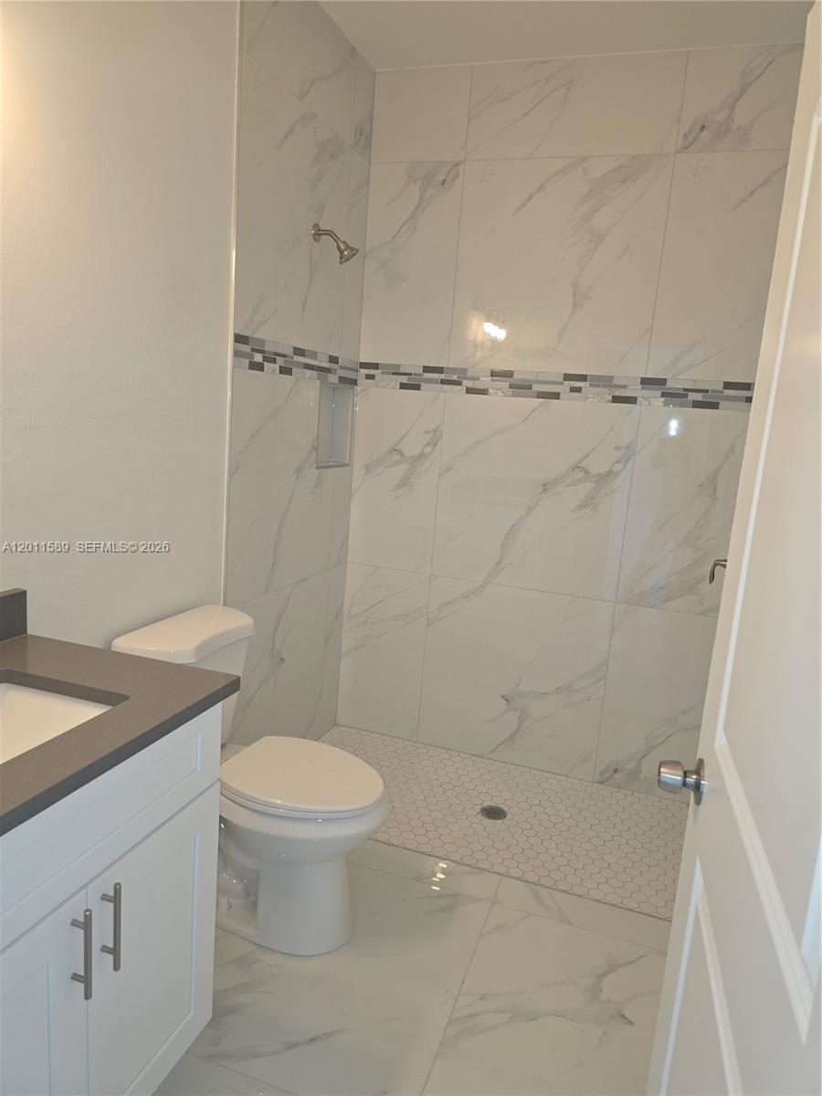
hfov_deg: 58.9
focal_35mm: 23
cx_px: 411
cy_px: 548
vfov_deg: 73.9
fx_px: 728
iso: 80
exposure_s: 1/60
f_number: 1.7
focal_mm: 6.3
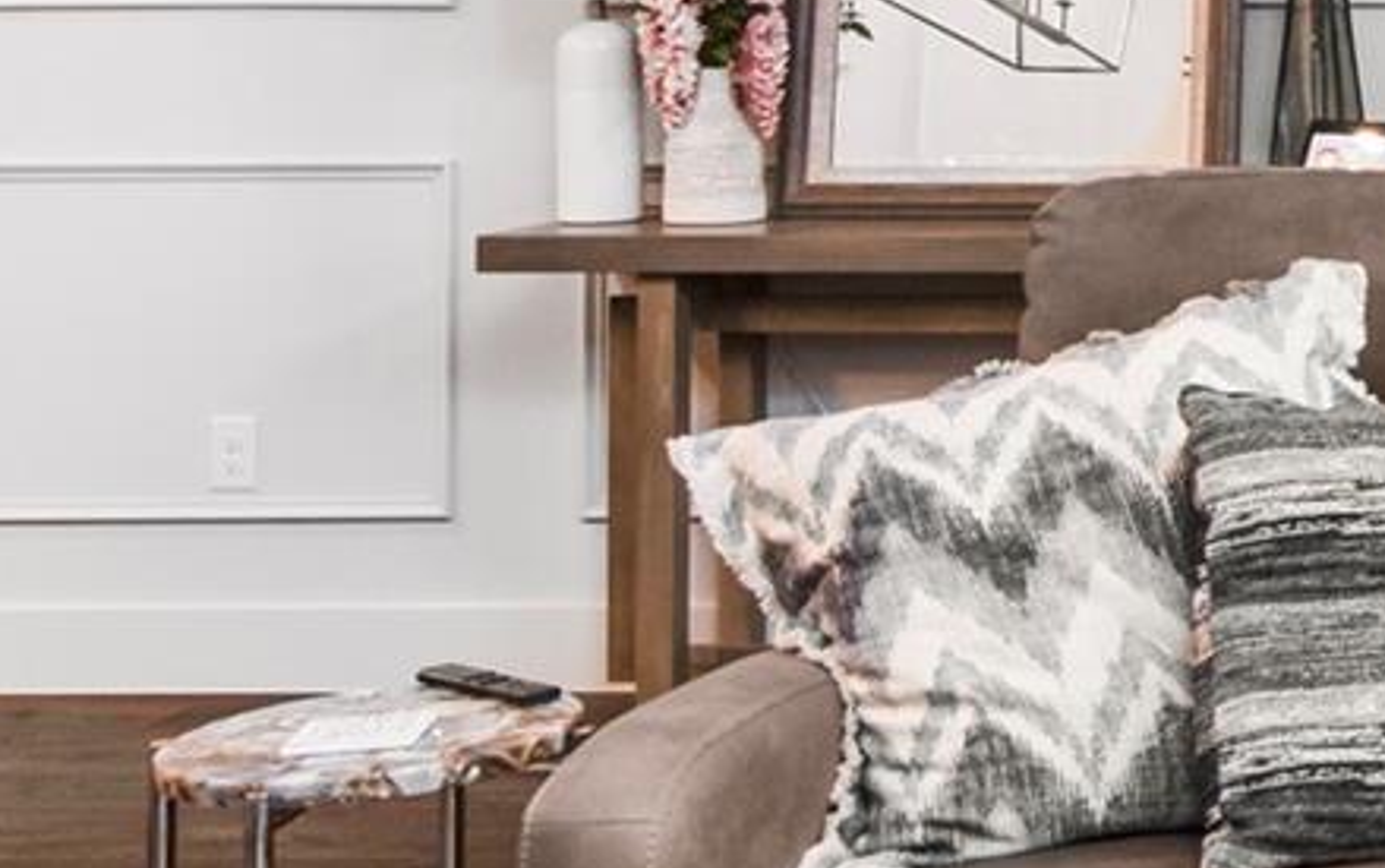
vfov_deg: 16.6
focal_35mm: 76
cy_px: -92
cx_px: 1984
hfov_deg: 22.9
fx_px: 2871
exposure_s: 1/15
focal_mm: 16
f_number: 6.3
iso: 320
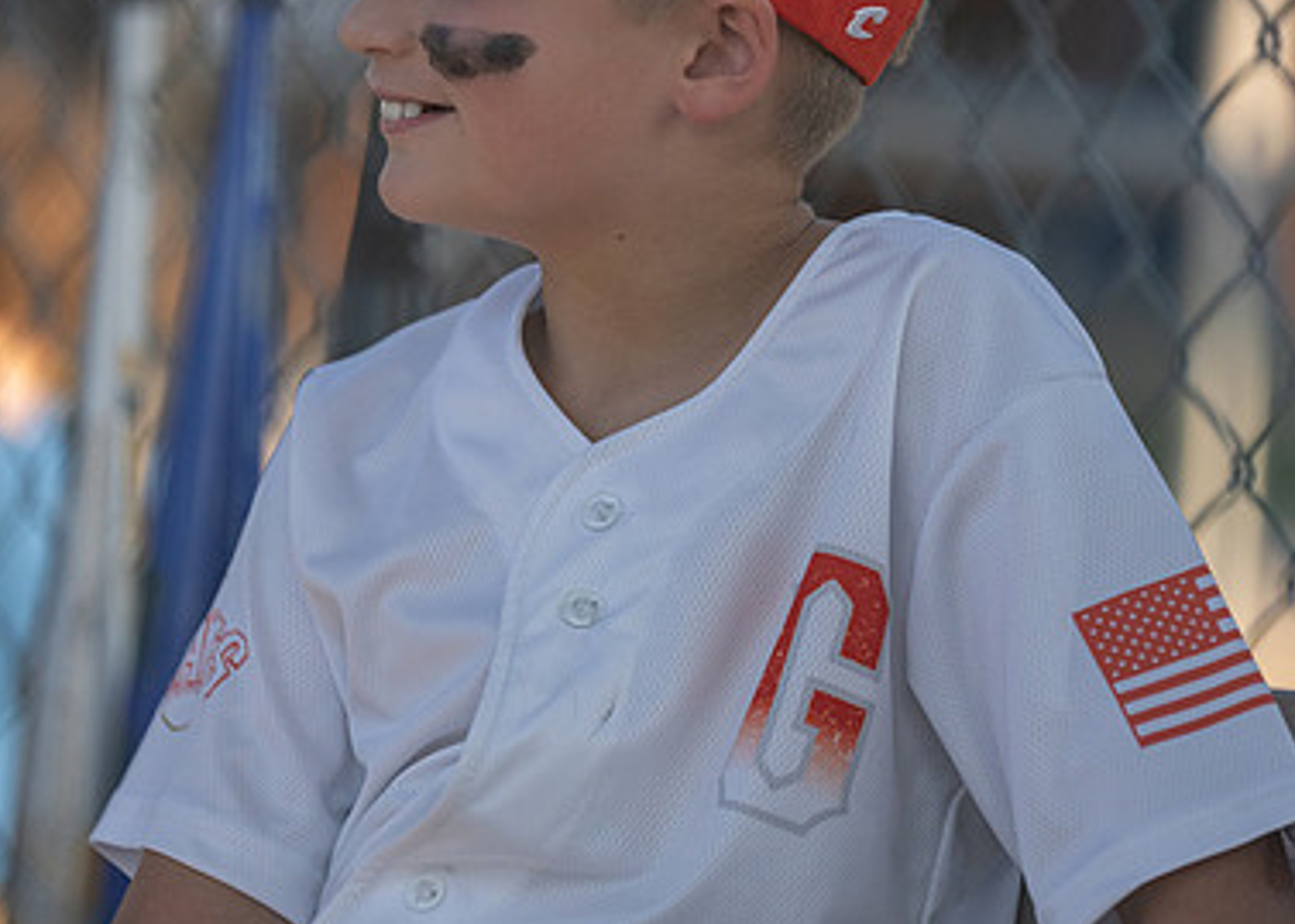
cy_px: 284
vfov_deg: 4.4
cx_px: 704
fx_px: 12059
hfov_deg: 6.1
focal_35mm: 328
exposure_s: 1/3200
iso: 400
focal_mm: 200
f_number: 2.8
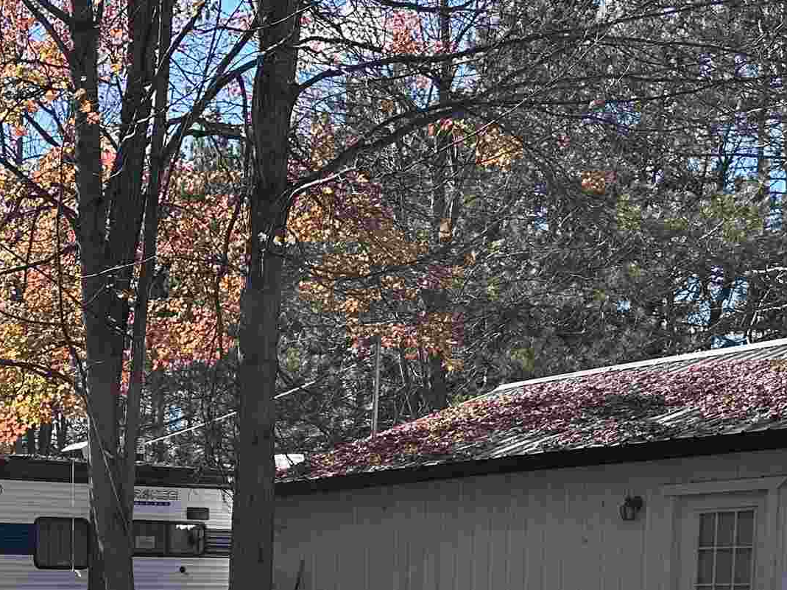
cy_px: 772
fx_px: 1568
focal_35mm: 69
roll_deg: -0.7
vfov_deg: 19.6
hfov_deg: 26.7
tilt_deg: -5.6
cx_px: 4
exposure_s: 1/1664
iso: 80
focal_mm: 6.86
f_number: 1.78
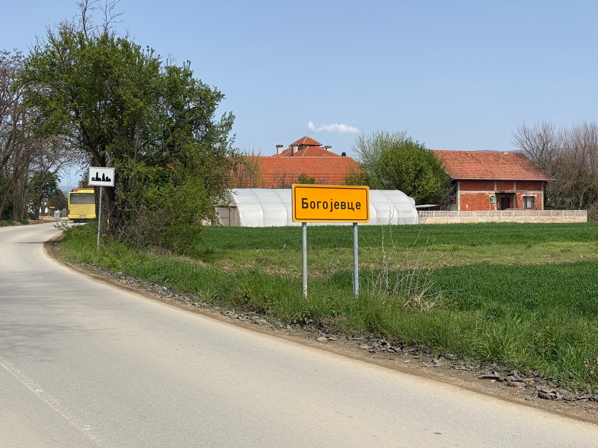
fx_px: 829
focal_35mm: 48
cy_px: 224
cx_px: 299
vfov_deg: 30.3
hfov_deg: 39.7
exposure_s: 1/4098
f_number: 1.78
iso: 64
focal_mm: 6.76
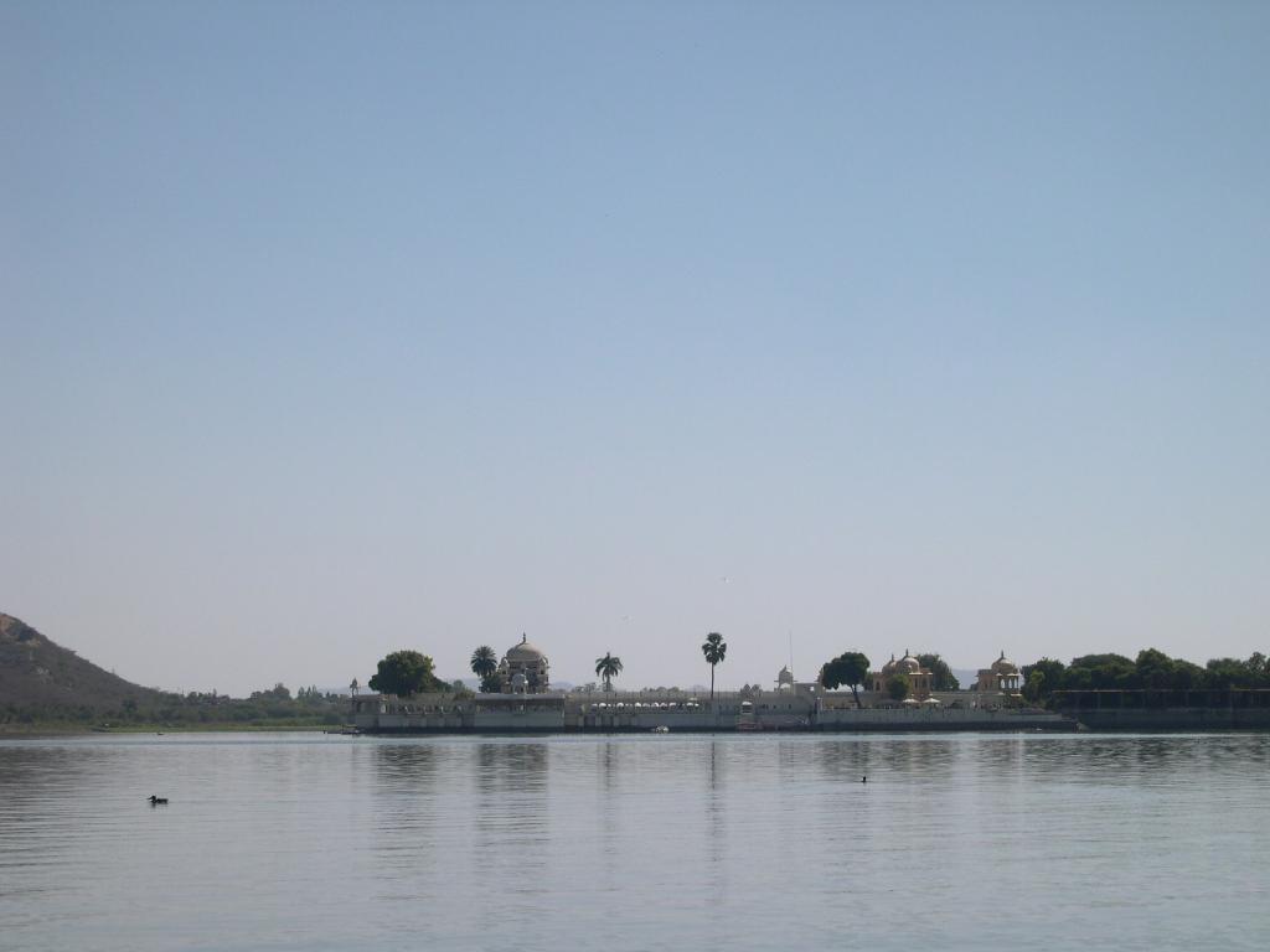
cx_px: 635
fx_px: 3192
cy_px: 476
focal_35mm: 87
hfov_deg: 22.5
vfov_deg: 17.0
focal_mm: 18.4
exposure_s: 1/188
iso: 100
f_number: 11.6
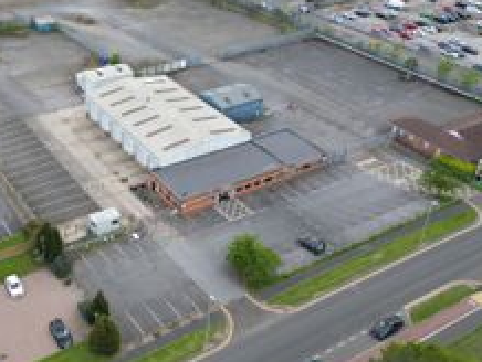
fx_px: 613
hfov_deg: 42.0
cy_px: 150
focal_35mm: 44
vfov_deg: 32.9
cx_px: 139
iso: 120
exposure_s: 1/725
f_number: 1.7
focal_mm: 6.72
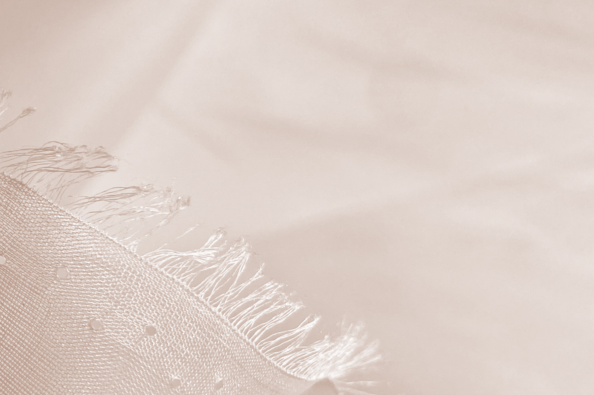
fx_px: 1155
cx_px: -85
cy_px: 251
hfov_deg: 26.2
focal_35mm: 70
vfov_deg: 19.4
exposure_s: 1/169
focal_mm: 4.25
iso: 32
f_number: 1.8
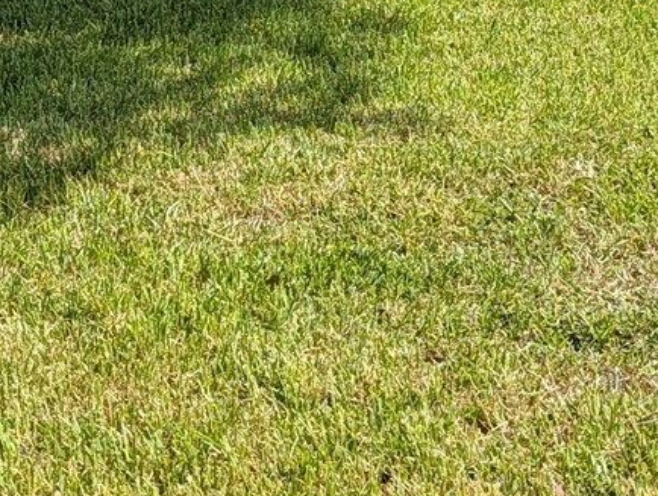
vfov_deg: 12.5
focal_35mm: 113
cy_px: -262
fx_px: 2152
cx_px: 360
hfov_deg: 17.4
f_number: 1.68
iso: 22
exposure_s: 1/1645
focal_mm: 6.9
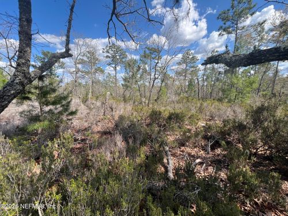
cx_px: 144
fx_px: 108
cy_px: 108
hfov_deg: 106.2
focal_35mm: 13
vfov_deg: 89.9
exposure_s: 1/717
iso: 32
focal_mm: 1.57
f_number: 1.8
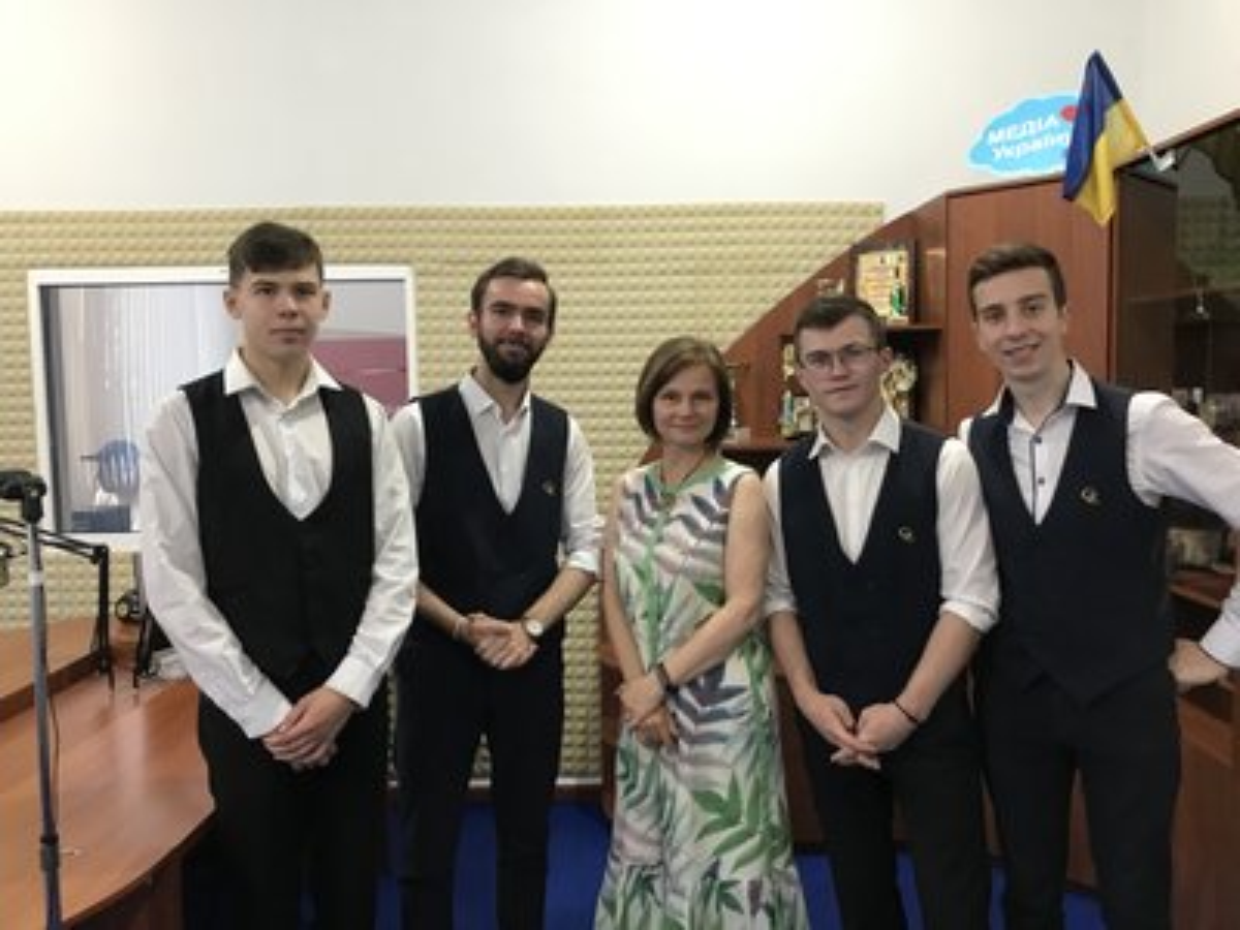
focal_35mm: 28
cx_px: 620
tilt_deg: -3.1
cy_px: 465
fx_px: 1003
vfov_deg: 49.7
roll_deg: +0.9
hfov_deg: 63.4
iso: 50
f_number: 1.8
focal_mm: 3.99
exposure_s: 1/17
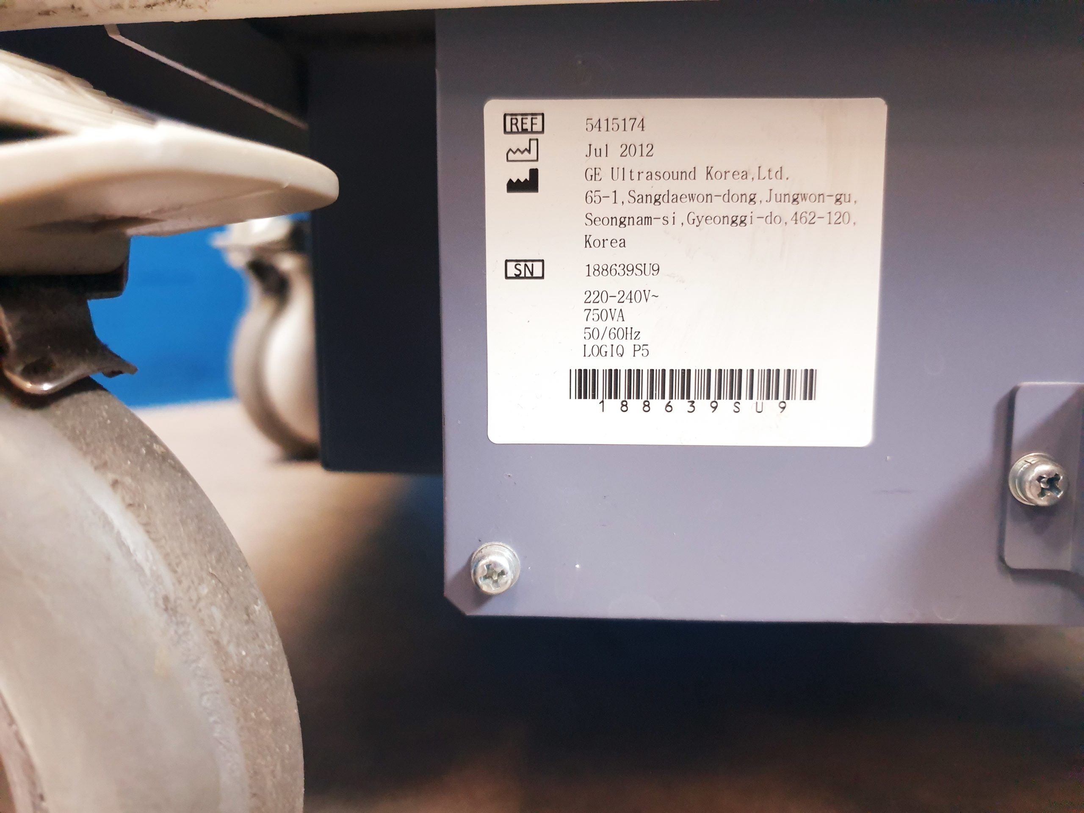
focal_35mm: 26
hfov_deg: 67.3
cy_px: 406
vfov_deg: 53.1
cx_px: 542
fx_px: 814
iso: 320
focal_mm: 4.3
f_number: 1.5
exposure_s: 1/50
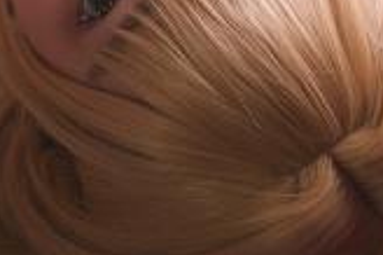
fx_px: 2593
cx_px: -168
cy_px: -222
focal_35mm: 244
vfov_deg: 5.5
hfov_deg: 8.3
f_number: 2.8
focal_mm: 50
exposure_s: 1/100
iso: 200
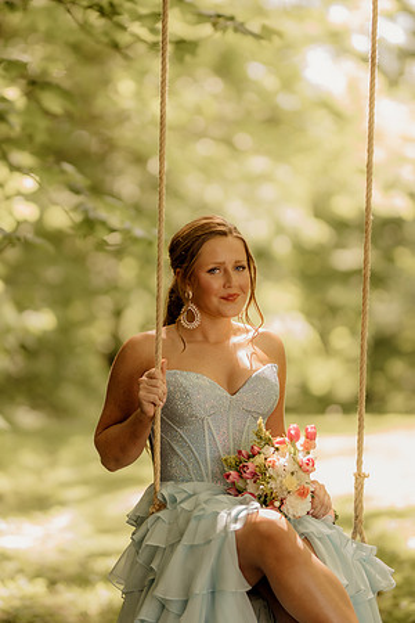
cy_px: 312
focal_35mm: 127
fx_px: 2196
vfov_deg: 16.1
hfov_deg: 10.8
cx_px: 208
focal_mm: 85
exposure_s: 1/1000
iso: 400
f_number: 1.4
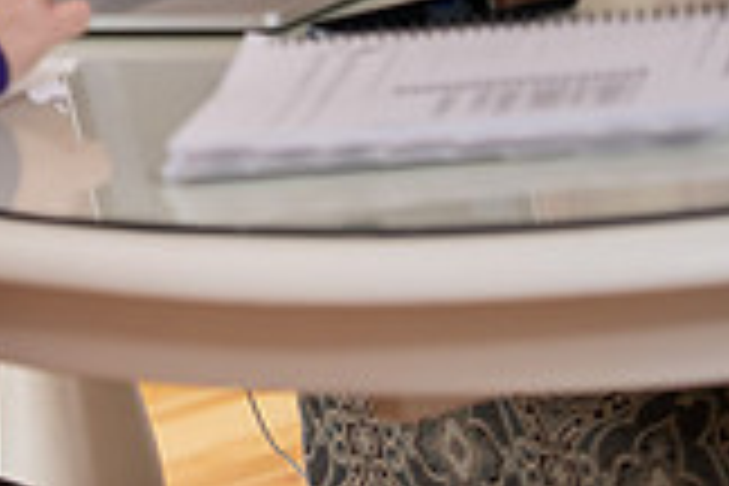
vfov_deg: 4.5
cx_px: -261
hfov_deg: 6.7
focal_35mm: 304
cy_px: -380
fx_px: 6156
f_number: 3.2
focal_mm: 85
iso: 500
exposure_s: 1/250
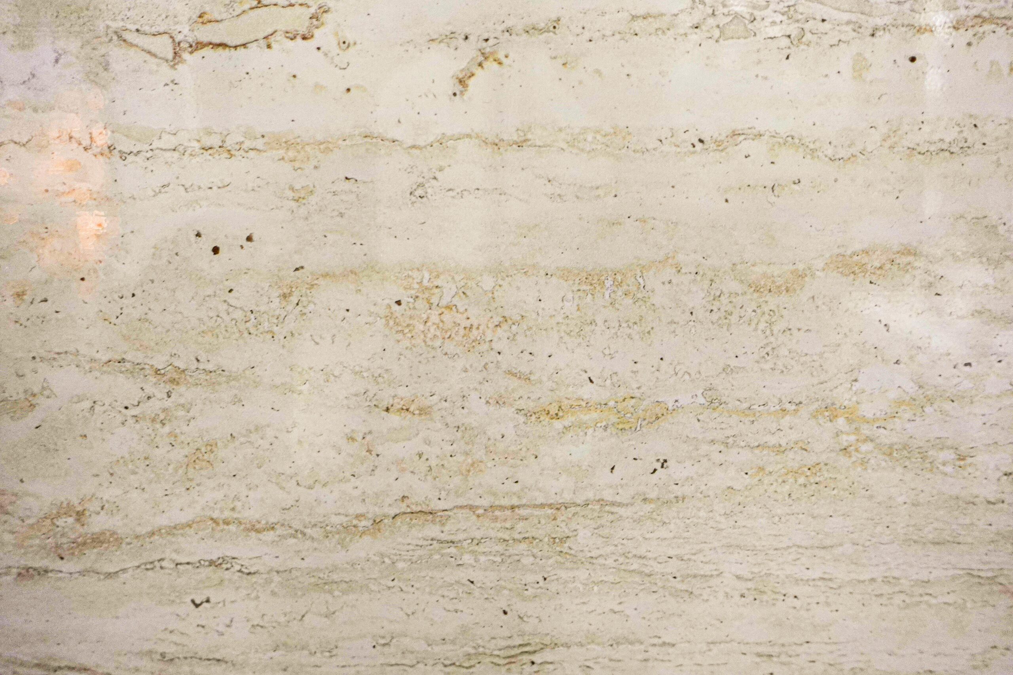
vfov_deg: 35.1
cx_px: 506
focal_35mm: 38
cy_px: 338
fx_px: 1069
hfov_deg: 50.7
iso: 125
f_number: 2.8
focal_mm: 14.68
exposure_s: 1/40
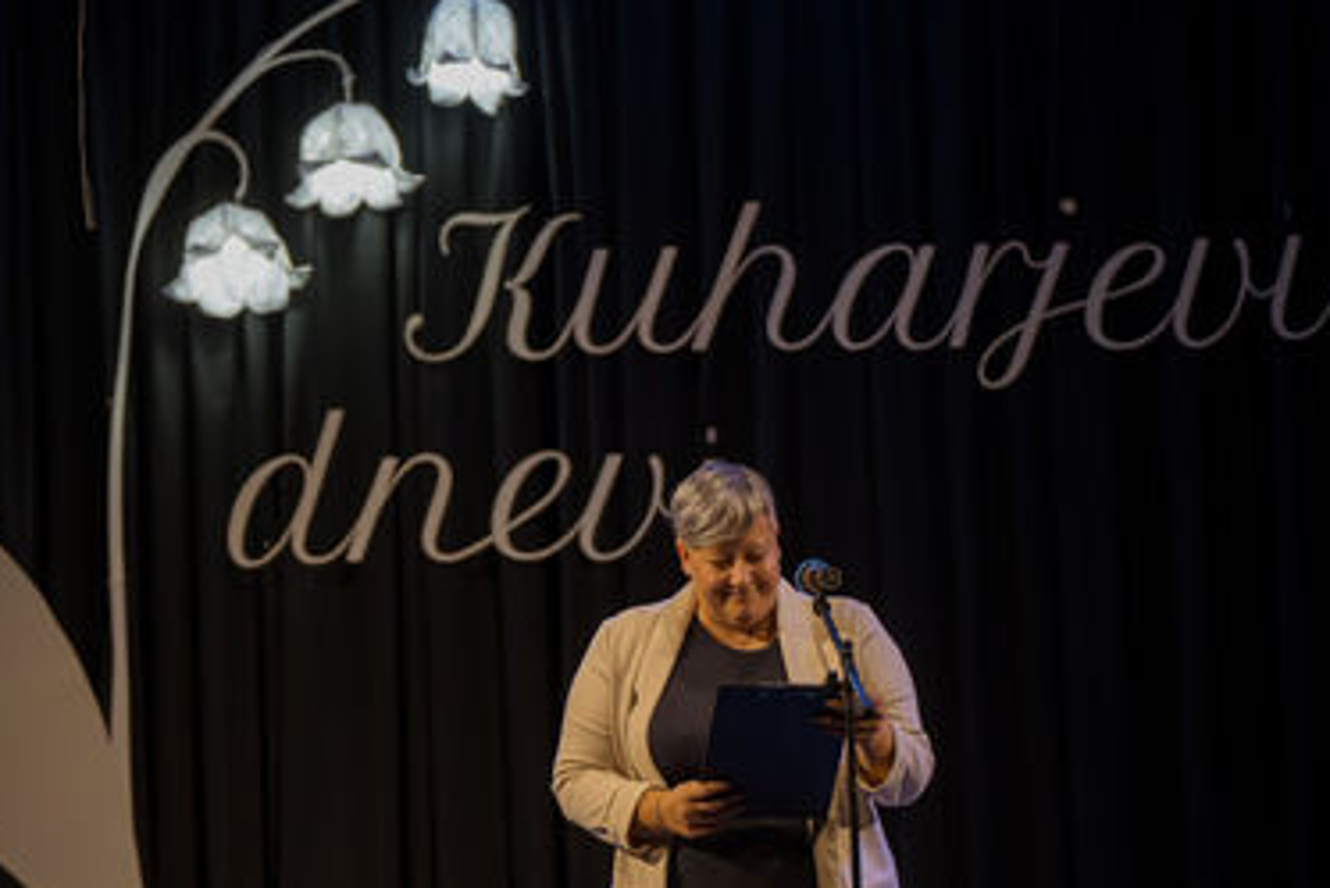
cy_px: 434
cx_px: 562
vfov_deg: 11.0
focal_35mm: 125
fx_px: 4620
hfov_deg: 16.4
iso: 800
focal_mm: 102
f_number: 2.8
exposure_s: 1/250
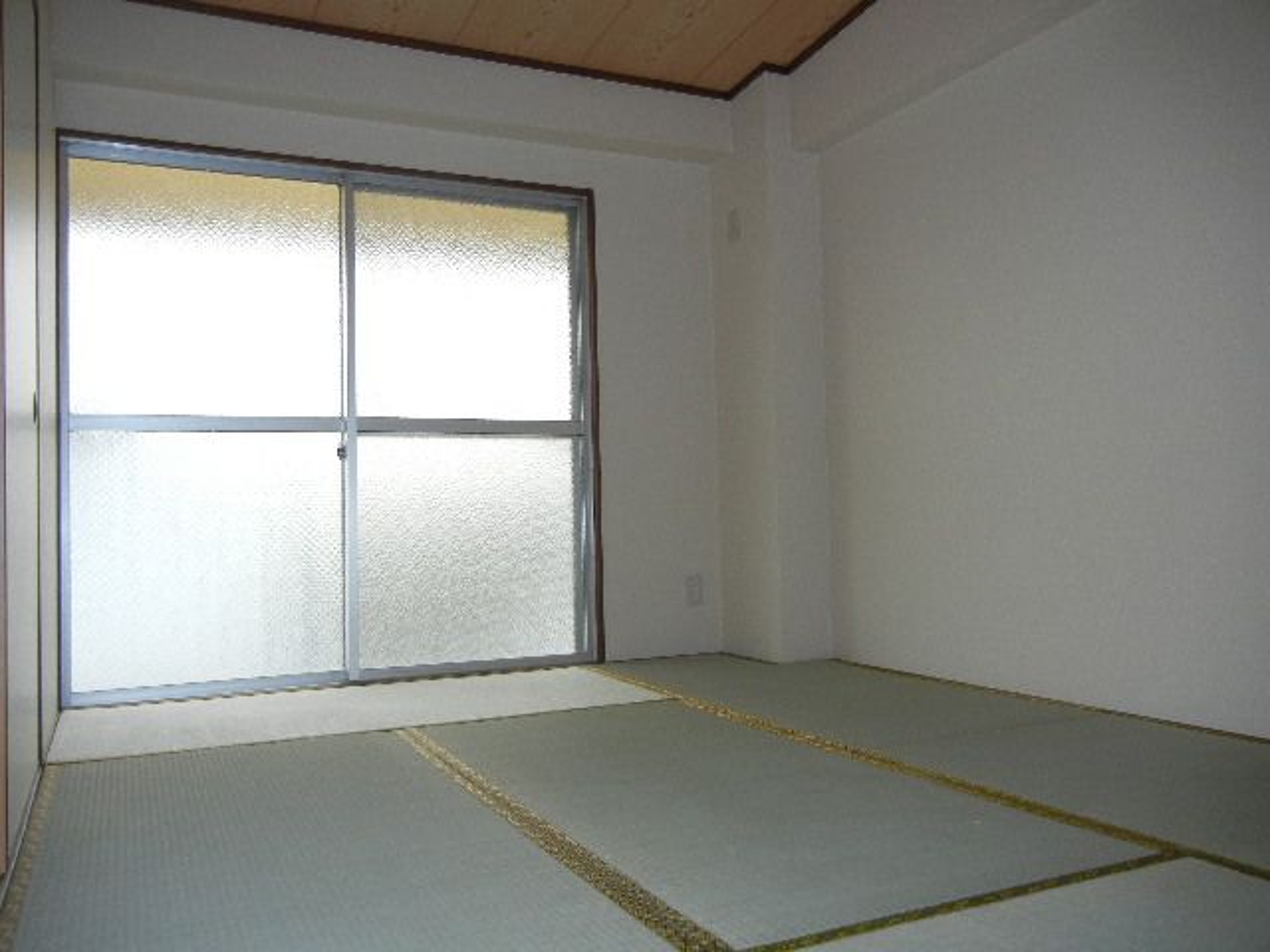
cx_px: 635
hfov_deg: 60.0
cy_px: 476
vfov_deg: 46.8
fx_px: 1101
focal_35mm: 30
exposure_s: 1/112
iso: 160
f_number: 3.5
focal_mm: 5.4
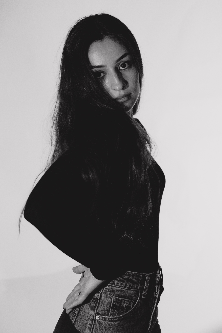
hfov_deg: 25.5
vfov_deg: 37.5
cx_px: 111
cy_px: 166
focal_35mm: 53
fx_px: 490
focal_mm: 35
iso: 4000
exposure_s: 1/180
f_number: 2
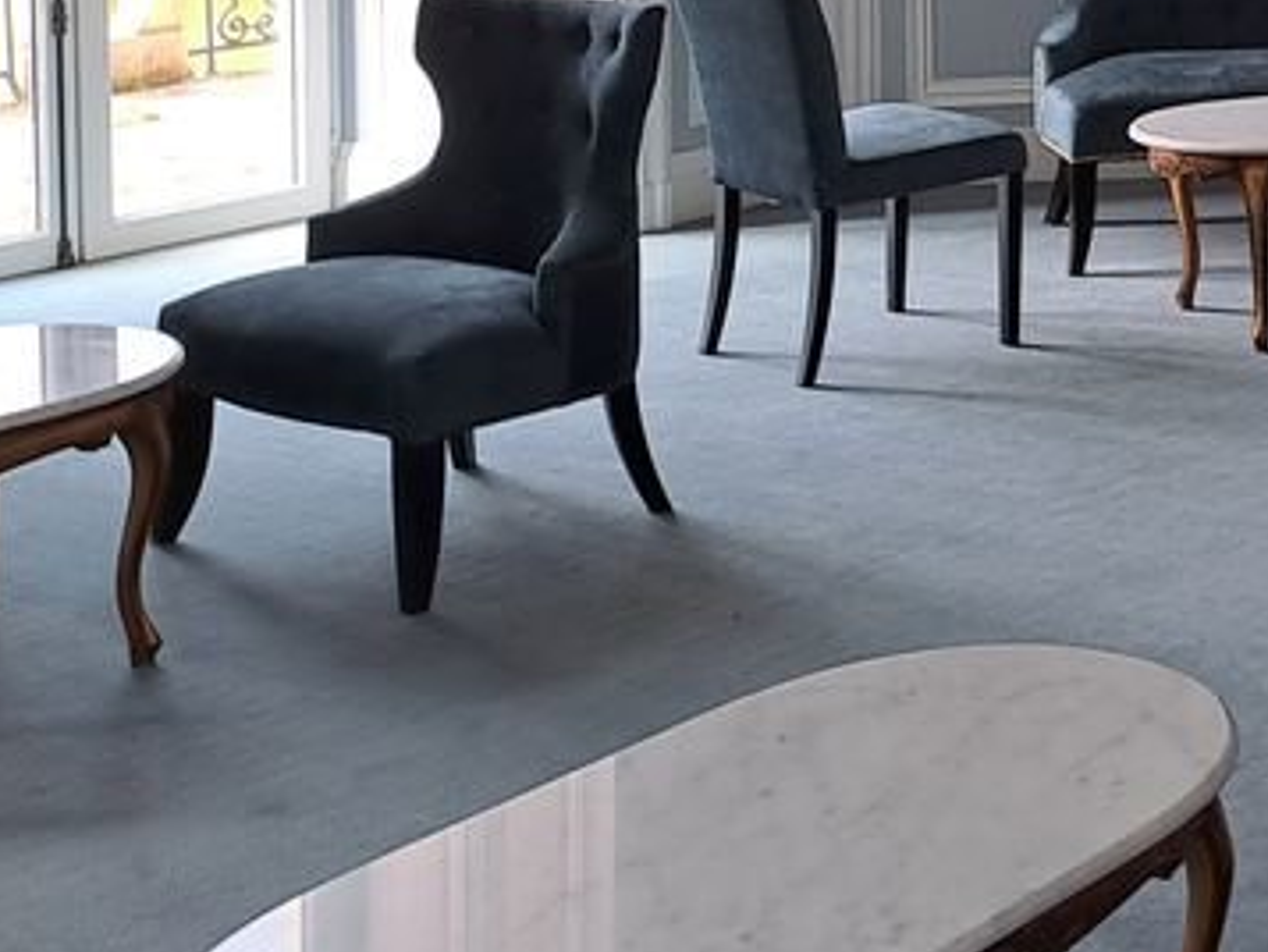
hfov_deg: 21.9
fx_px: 3078
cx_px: 1438
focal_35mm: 84
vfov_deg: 16.7
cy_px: -234
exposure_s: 1/100
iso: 50
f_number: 1.8
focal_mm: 4.65
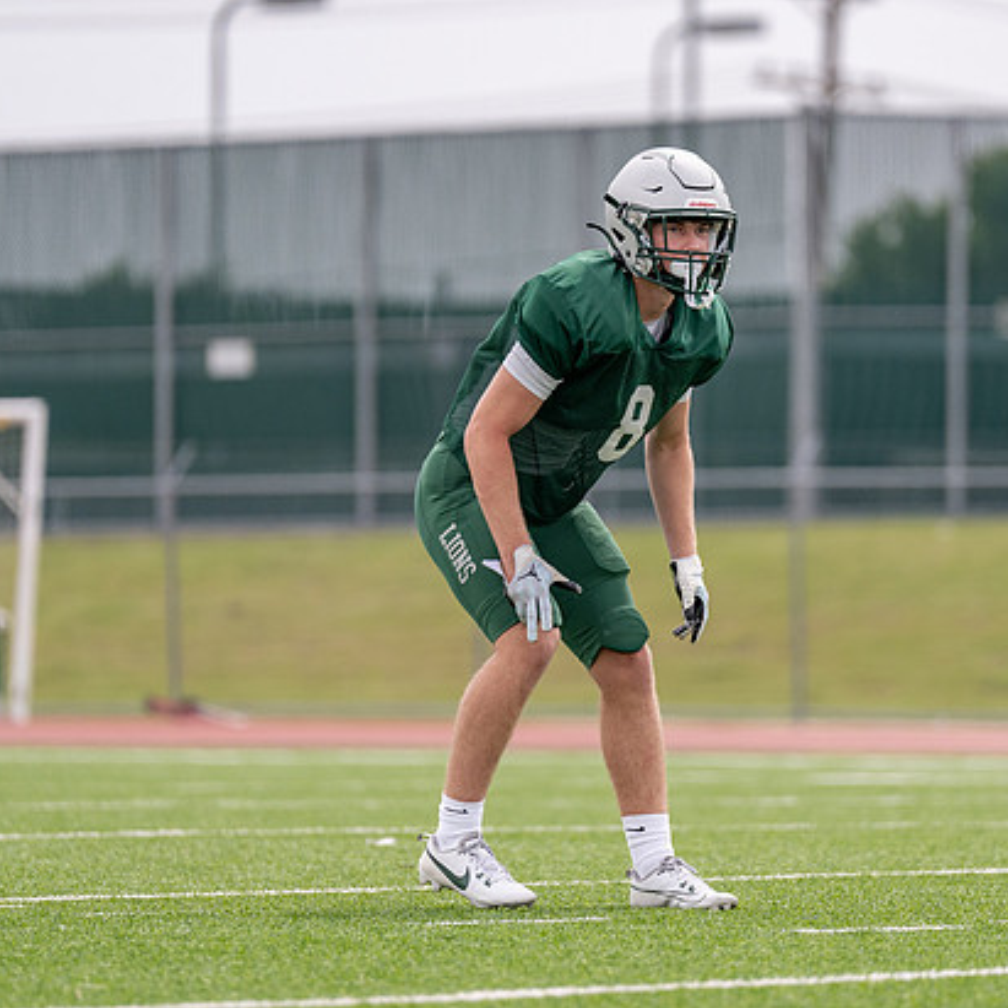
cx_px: 637
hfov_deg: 4.9
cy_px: 453
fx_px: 11695
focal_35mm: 355
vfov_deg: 4.9
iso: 250
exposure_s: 1/2500
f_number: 2.8
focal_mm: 200
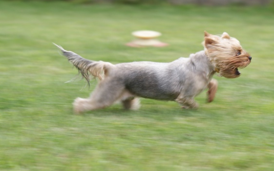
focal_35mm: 157
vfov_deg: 8.3
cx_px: 156
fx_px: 1172
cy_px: 74
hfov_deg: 13.3
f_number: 5
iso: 100
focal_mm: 90
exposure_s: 1/250
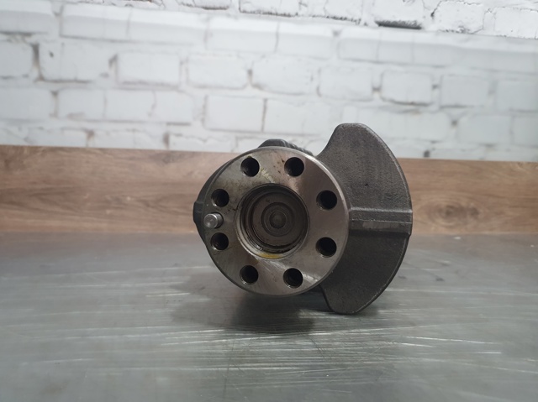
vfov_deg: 53.0
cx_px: 269
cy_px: 201
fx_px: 404
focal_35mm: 26
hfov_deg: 67.3
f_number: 1.5
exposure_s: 1/50
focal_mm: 4.32
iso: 320
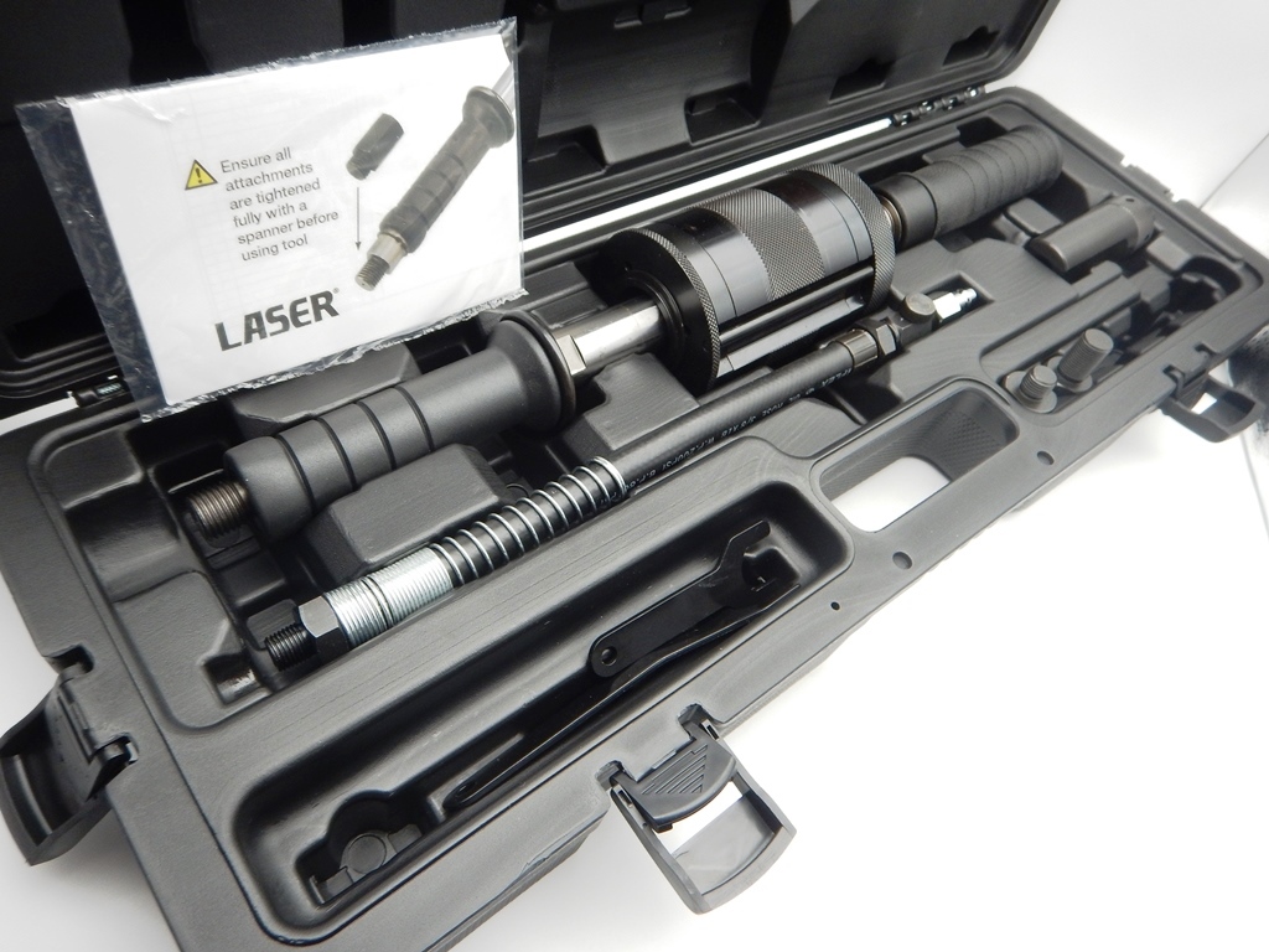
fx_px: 880
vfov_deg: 56.8
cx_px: 634
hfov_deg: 71.6
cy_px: 476
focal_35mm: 24
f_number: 2.8
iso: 125
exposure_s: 1/60
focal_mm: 4.3
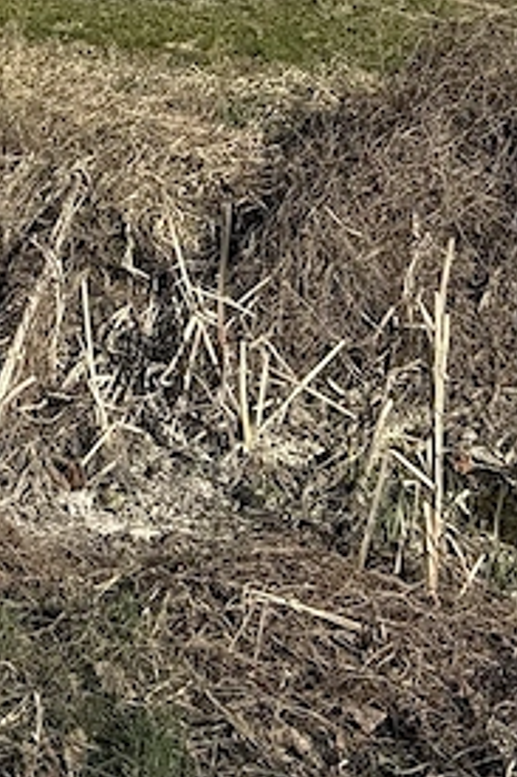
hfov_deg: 23.5
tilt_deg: +4.8
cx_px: -88
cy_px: -277
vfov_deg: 29.1
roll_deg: -0.4
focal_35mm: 53
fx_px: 1143
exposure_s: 1/2717
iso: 50
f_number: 2.2
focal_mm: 2.22
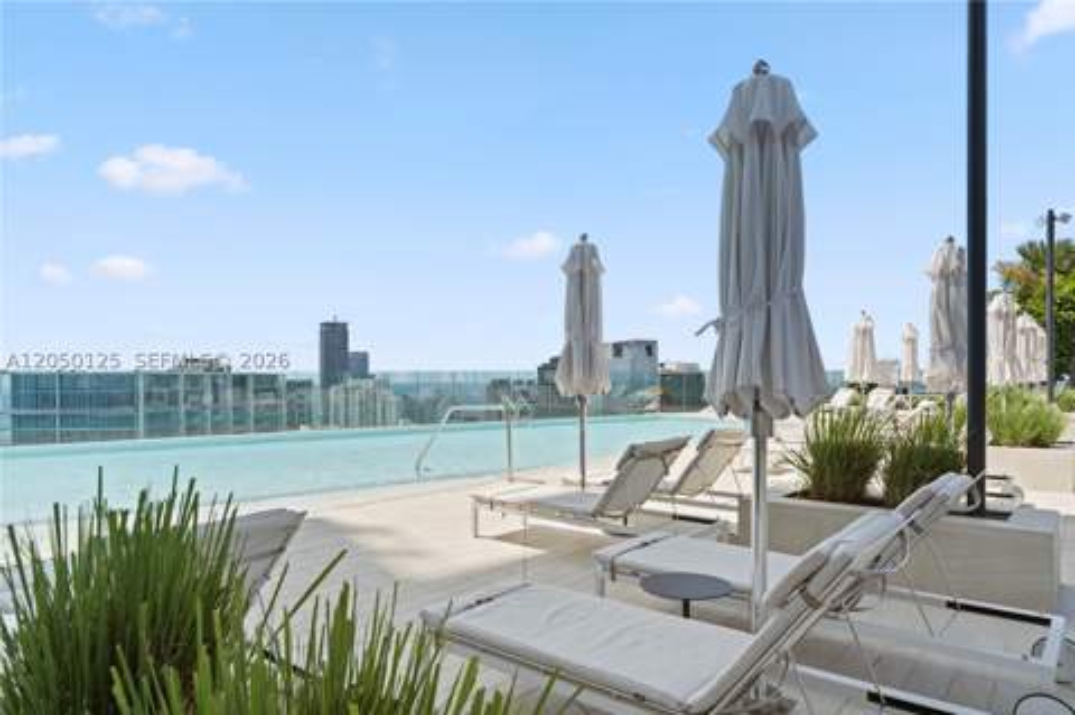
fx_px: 650
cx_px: 538
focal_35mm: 22
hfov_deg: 79.2
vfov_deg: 57.6
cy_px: 358
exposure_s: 1/30
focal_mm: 21.8
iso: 100
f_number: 10
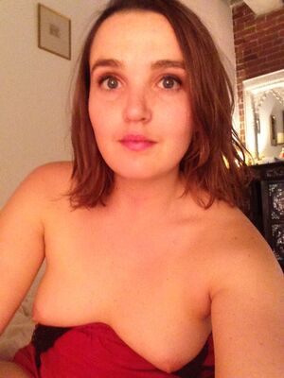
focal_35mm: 35
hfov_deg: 40.7
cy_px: 189
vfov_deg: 52.6
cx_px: 142
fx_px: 383
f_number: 2.4
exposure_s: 1/15
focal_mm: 2.18
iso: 320
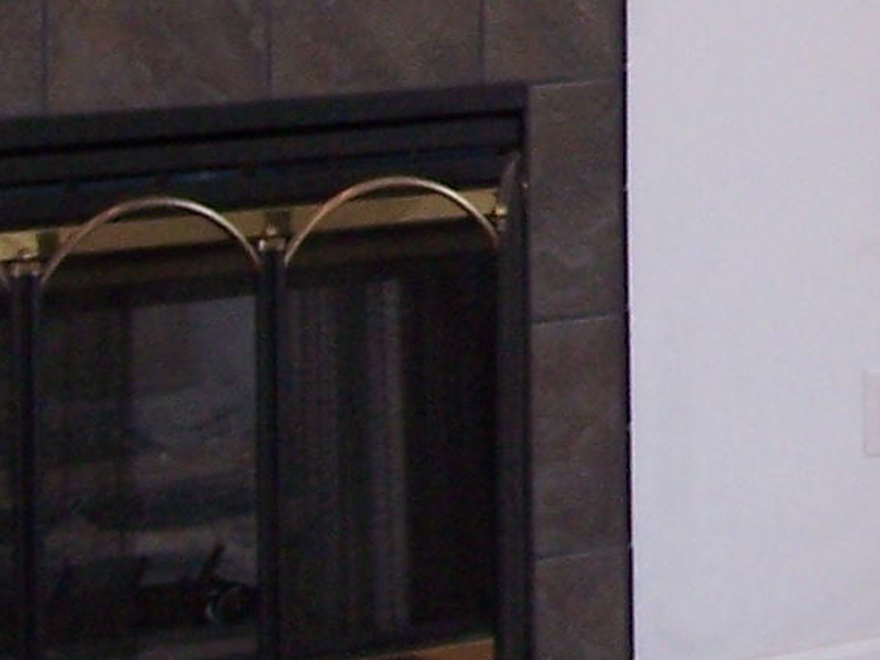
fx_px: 4347
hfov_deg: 11.2
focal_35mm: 171
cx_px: 1238
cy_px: -126
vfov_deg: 8.6
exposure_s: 1/60
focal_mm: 6.3
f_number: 2.8
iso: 140
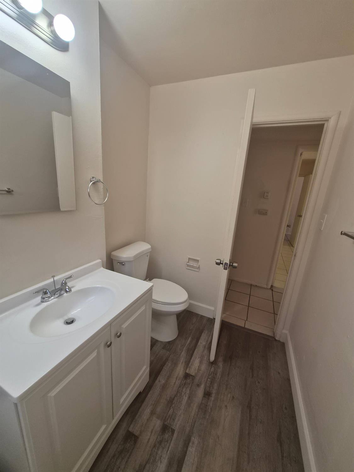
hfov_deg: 89.9
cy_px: 236
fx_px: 177
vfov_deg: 106.2
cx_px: 177
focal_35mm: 13
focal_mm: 1.7
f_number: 2.2
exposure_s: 1/60
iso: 64
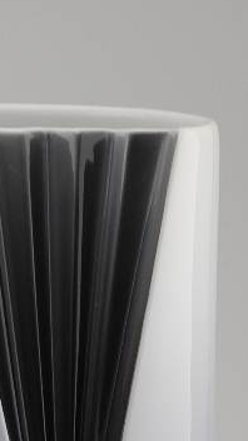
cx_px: -540
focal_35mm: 416
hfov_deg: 2.9
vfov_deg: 5.2
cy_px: 462
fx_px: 4863
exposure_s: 1/100
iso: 100
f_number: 5
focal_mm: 22.5
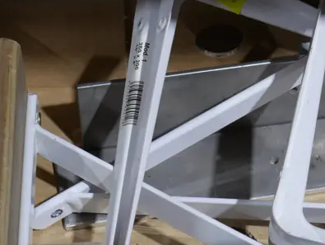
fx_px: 1316
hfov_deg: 13.8
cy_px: 226
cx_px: 342
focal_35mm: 140
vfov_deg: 10.5
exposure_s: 1/60
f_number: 5.6
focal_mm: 27
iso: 1000
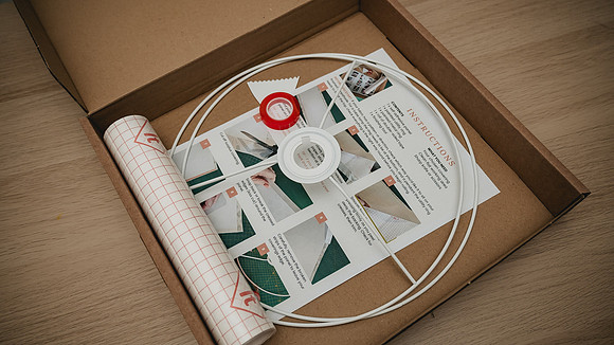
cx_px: 307
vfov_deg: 38.5
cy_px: 172
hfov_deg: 63.7
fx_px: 495
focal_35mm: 30
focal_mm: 19
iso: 200
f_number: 2.8
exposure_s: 1/200
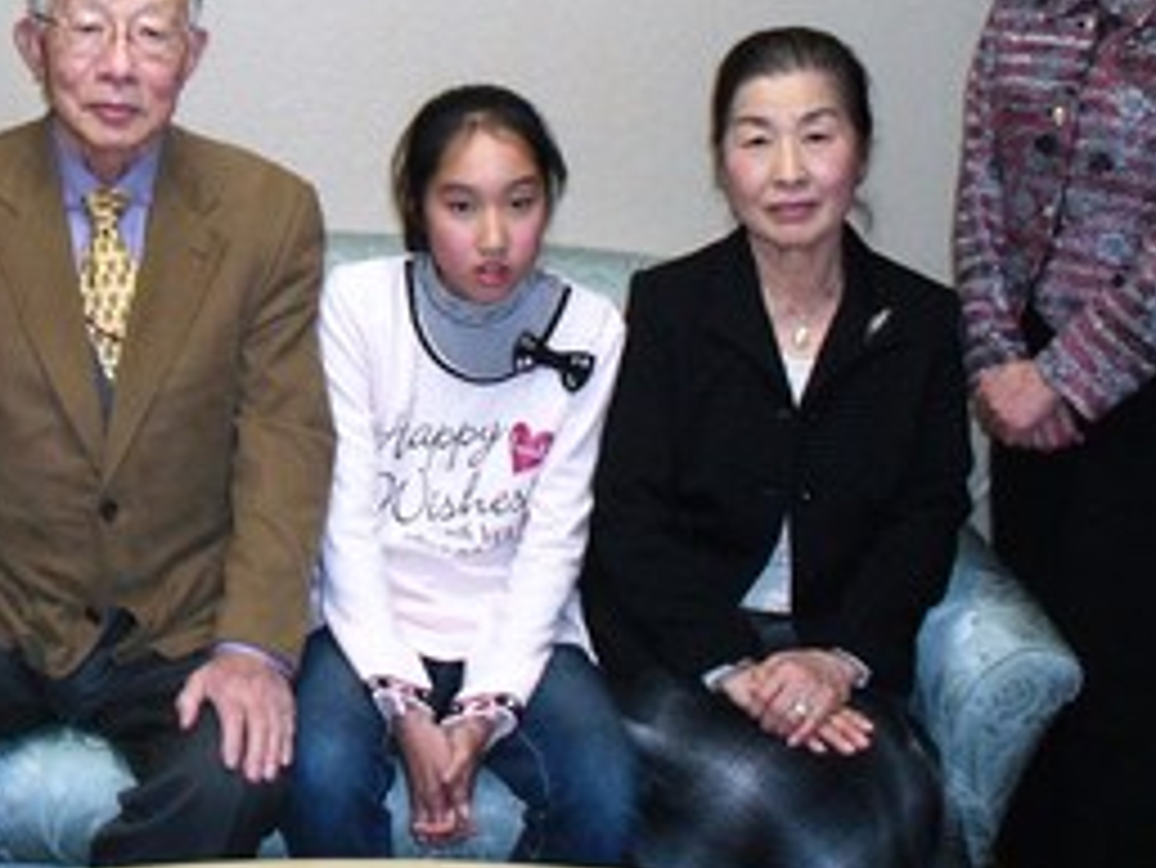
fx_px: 2339
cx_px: 306
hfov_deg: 27.4
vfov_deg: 20.7
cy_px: 155
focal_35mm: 70
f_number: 3.1
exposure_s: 1/60
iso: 400
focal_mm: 6.3
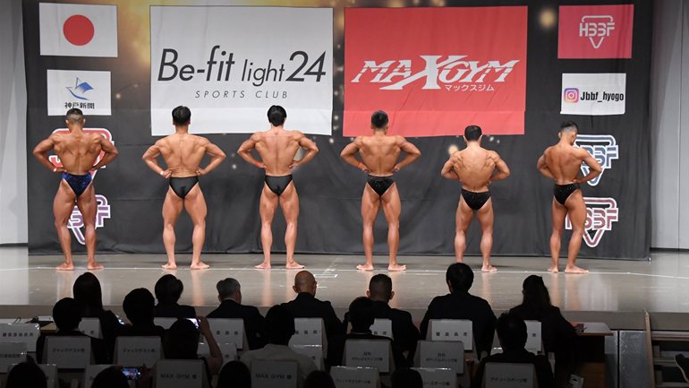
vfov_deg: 12.4
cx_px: 346
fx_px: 1790
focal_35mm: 98
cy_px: 188
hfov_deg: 21.8
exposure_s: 1/400
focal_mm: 62
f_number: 5.6
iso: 6400
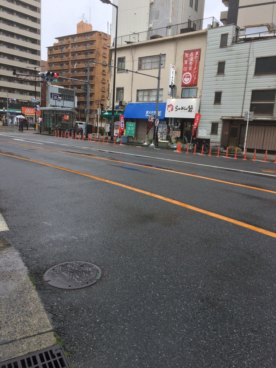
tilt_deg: -11.9
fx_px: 308
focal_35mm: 29
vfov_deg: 61.7
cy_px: 184
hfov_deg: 48.2
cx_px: 138
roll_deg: -1.1
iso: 32
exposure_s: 1/222
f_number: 2.2
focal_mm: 4.15
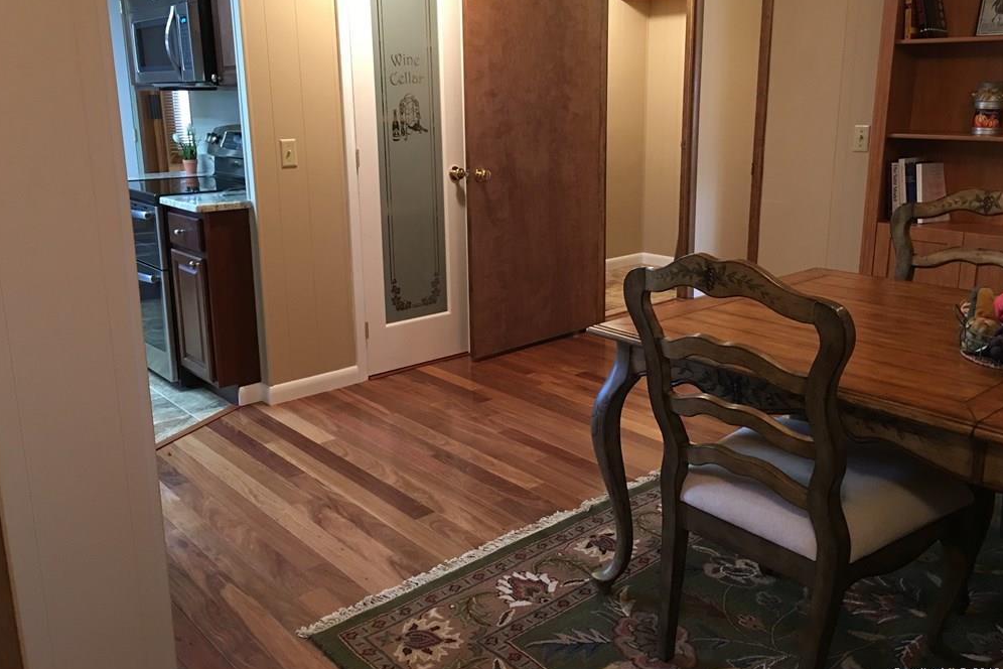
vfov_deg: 42.3
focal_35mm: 31
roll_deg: +0.5
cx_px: 492
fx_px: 864
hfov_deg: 60.3
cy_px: 296
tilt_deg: -13.5
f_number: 2.2
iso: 100
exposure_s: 1/10
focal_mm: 4.15
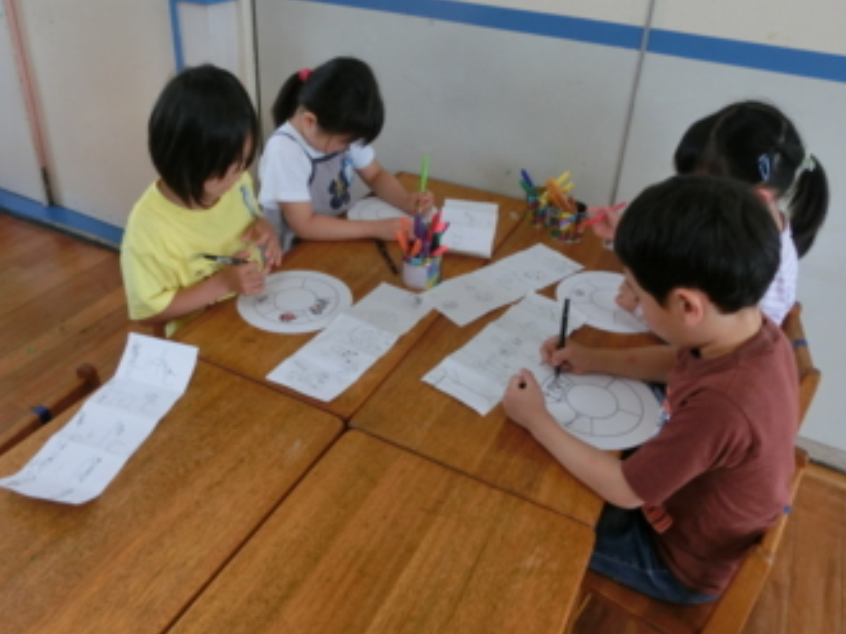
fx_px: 708
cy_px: 258
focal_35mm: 29
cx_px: 396
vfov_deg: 48.0
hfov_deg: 61.6
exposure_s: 1/125
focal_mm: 4.24
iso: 160
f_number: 3
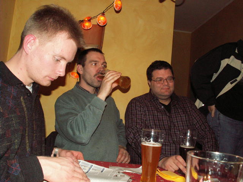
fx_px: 246
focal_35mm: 35
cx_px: 122
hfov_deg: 52.6
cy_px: 91
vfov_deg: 40.7
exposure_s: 1/40
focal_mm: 5.86
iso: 160
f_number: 2.8
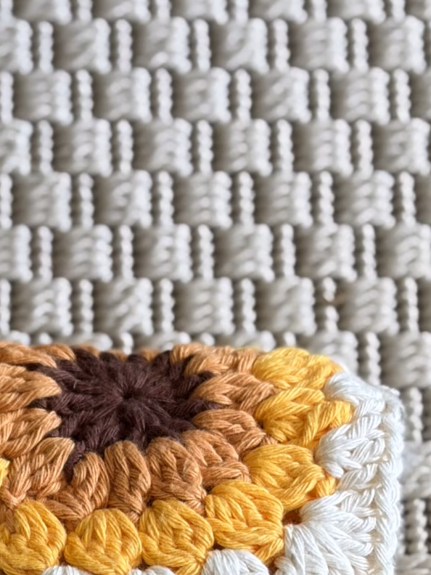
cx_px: -123
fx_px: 2789
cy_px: 645
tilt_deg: -68.6
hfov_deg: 8.7
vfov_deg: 11.6
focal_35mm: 168
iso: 32
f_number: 1.6
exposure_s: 1/122
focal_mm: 5.96
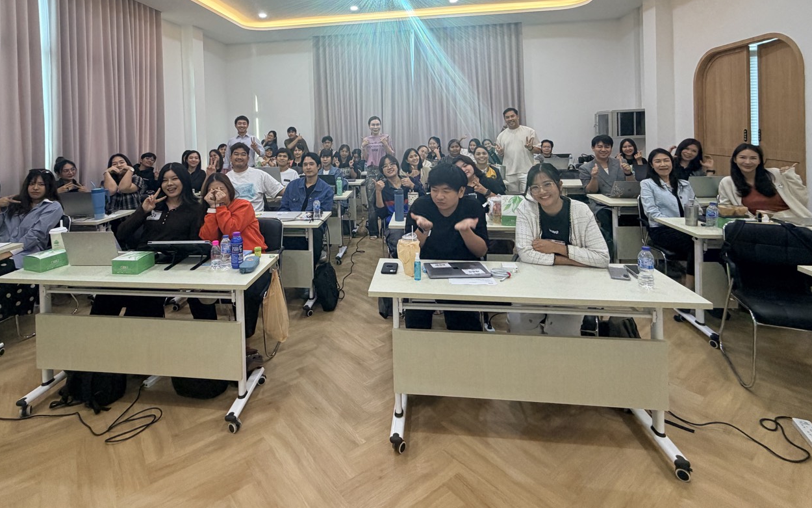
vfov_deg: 59.4
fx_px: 420
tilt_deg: -1.4
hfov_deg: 87.6
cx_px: 360
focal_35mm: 19
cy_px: 136
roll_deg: +2.1
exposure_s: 1/60
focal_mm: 2.22
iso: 160
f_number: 2.2
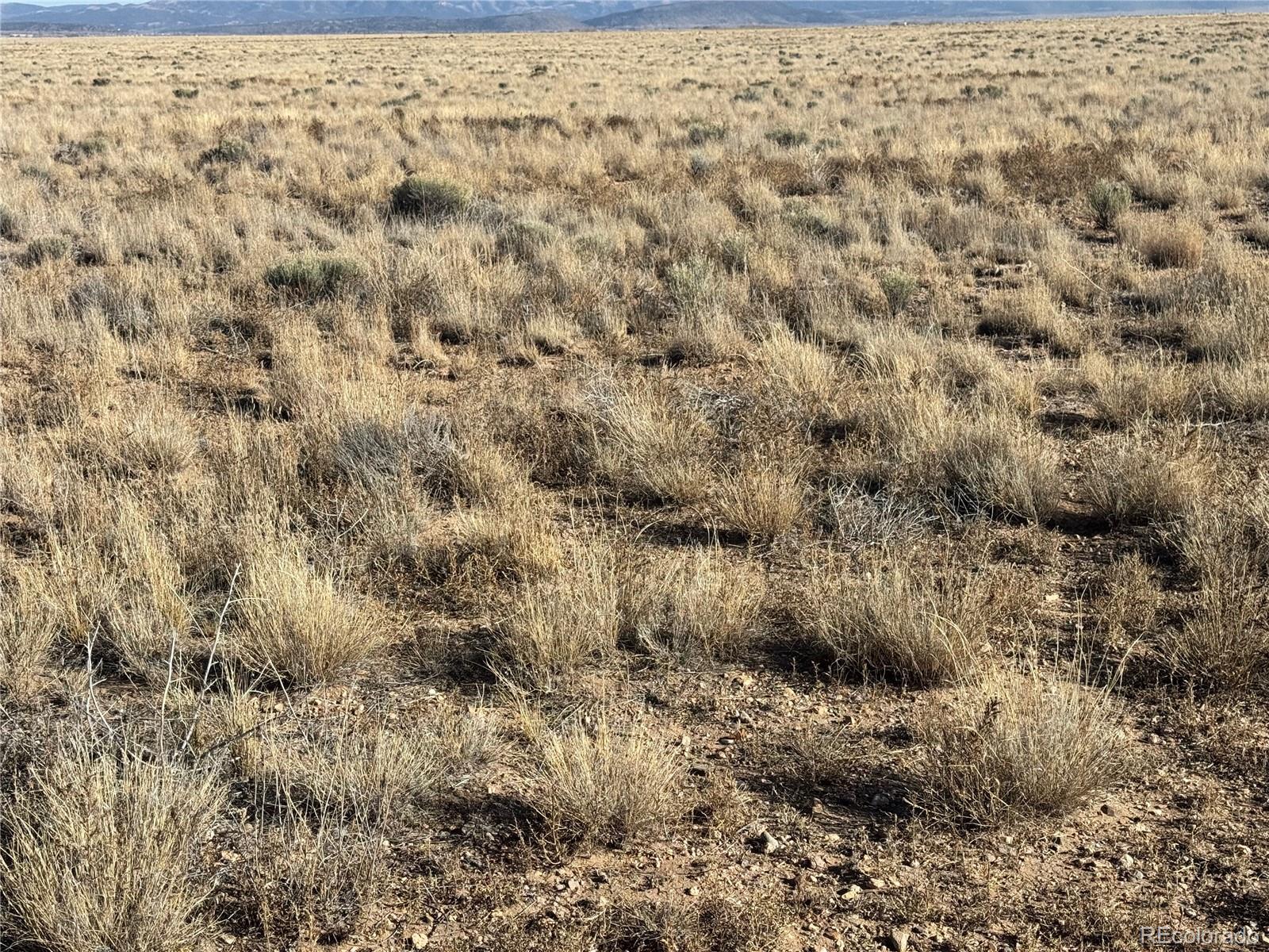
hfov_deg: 39.7
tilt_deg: -14.9
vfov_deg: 30.3
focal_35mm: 48
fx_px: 1760
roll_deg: +0.3
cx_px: 634
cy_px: 476
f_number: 1.78
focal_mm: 6.76
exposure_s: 1/4608
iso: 64
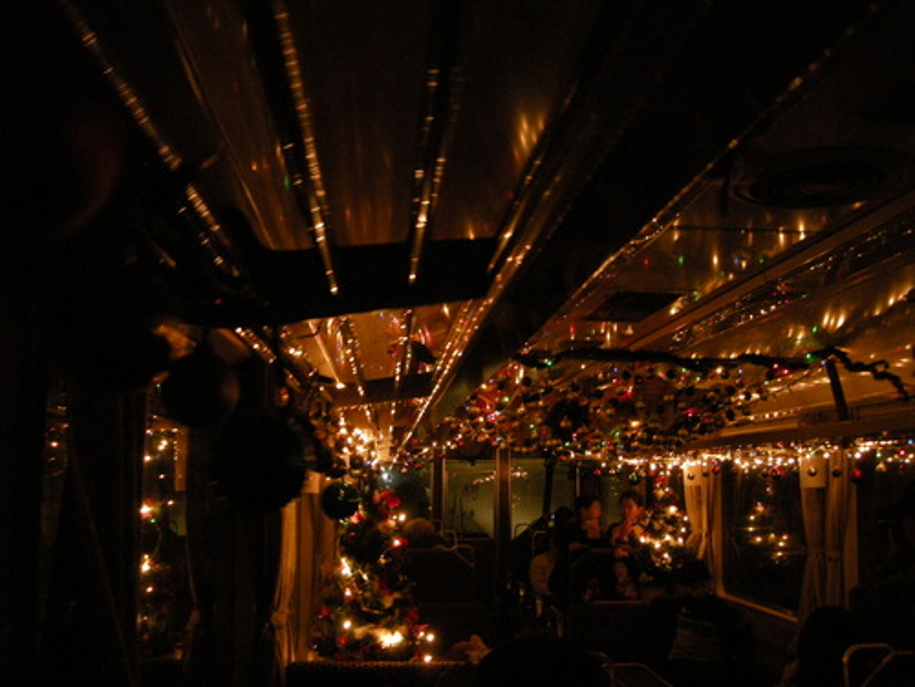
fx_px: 925
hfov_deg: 52.6
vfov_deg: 40.7
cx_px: 458
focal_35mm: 35
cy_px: 344
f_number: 2.7
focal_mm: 7.5
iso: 400
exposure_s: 1/7.1
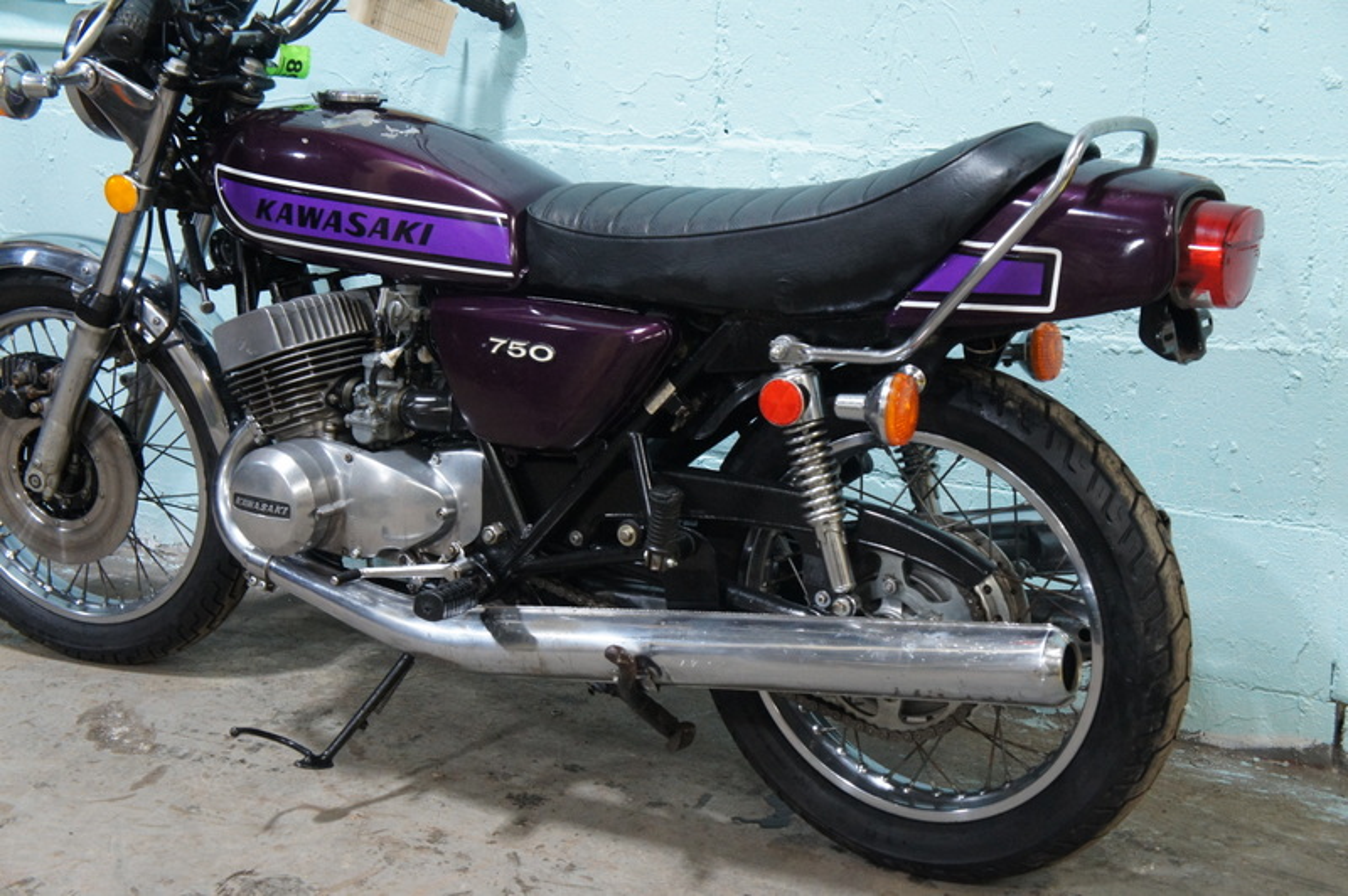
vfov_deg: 26.4
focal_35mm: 51
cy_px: 448
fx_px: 1908
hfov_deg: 38.9
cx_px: 674
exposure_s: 1/30
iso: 1600
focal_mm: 34
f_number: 5.6
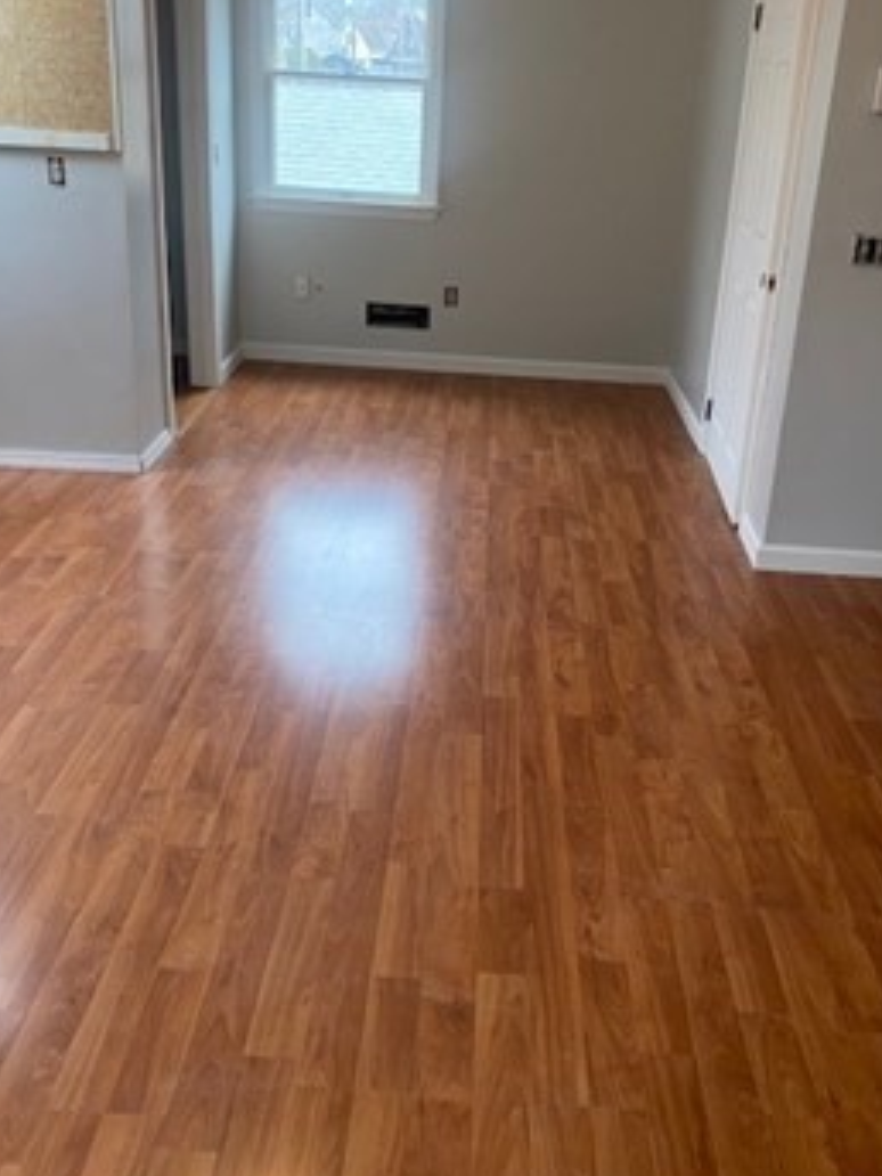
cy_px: 516
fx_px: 1155
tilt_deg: -20.8
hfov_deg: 41.8
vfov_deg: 53.8
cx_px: 468
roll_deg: -3.3
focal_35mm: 34
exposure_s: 1/60
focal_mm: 4.25
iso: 80
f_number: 1.8
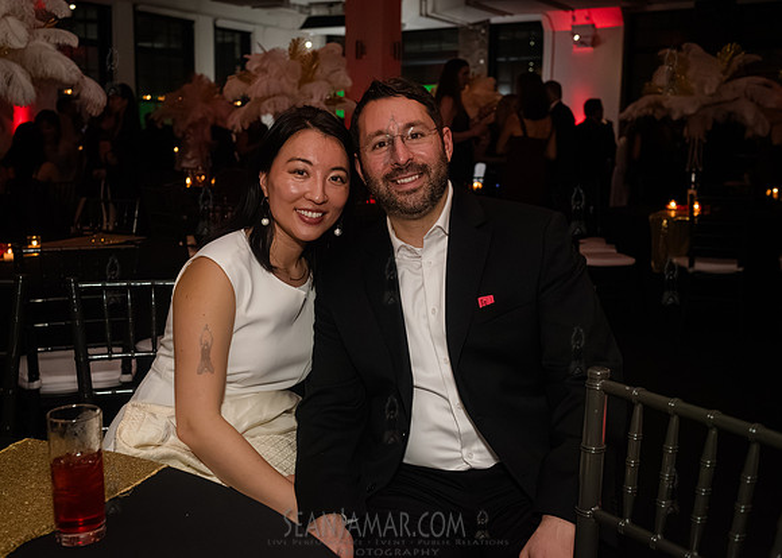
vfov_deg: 36.6
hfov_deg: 49.6
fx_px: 845
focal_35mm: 38
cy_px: 269
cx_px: 349
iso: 8000
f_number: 5
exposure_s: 1/400
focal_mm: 35
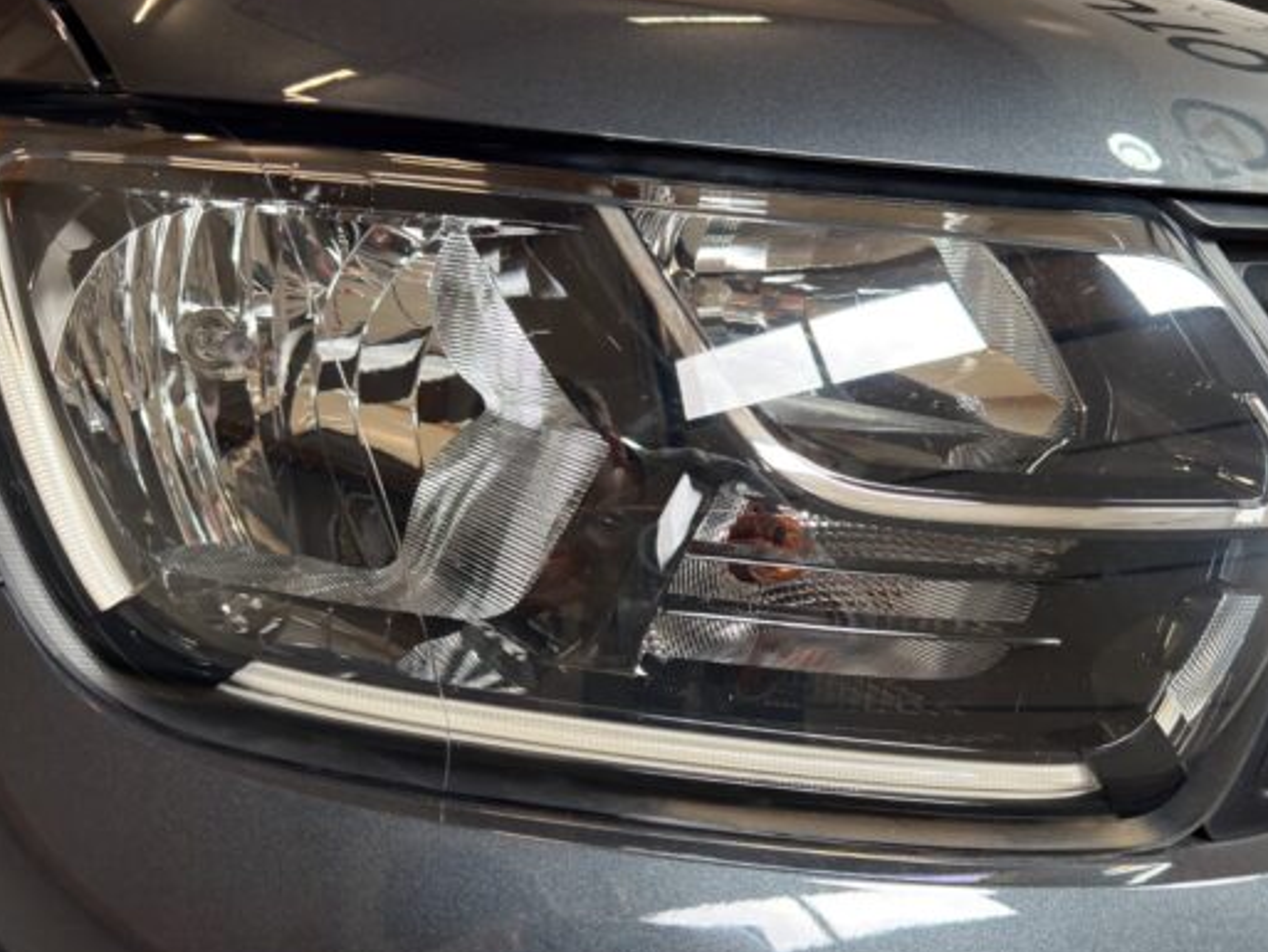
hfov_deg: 61.4
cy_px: 496
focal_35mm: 29
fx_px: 1063
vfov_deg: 48.2
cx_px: 712
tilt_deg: -17.6
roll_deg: +0.3
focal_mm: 6.76
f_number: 1.78
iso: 250
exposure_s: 1/100
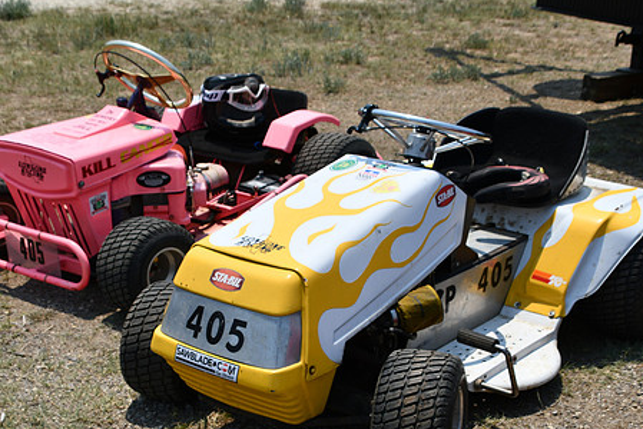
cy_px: 258
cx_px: 347
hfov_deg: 32.3
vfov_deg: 21.9
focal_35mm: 62
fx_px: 1108
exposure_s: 1/400
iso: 100
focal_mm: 32
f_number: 10
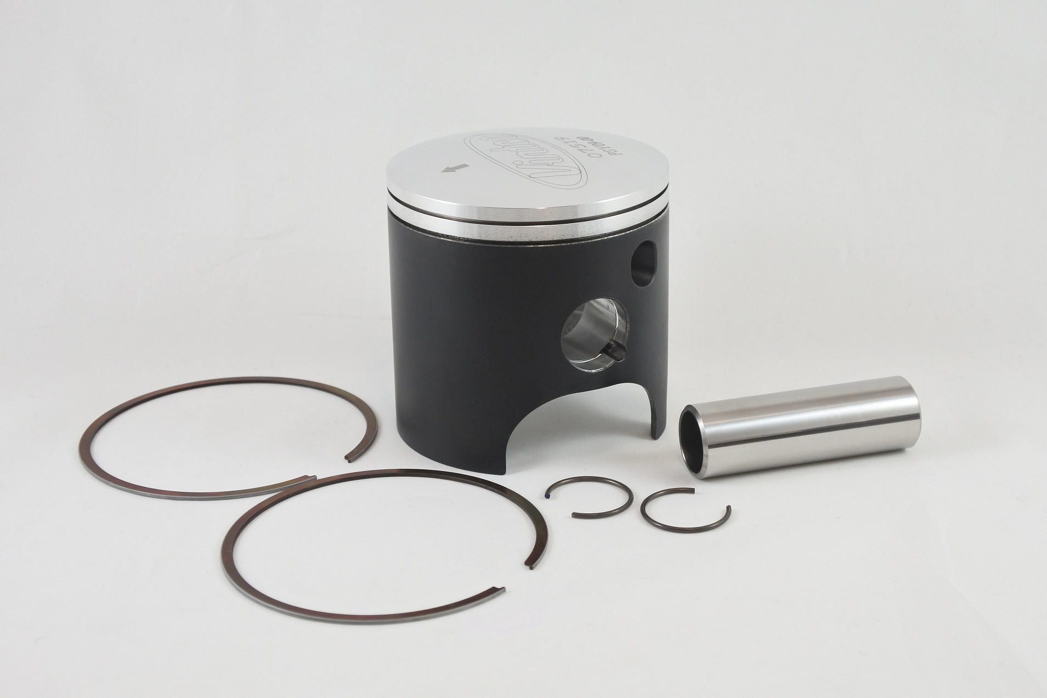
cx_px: 524
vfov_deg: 26.5
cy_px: 349
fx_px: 1483
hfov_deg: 38.9
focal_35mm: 51
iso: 400
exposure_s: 1/125
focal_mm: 18.9
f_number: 4.5
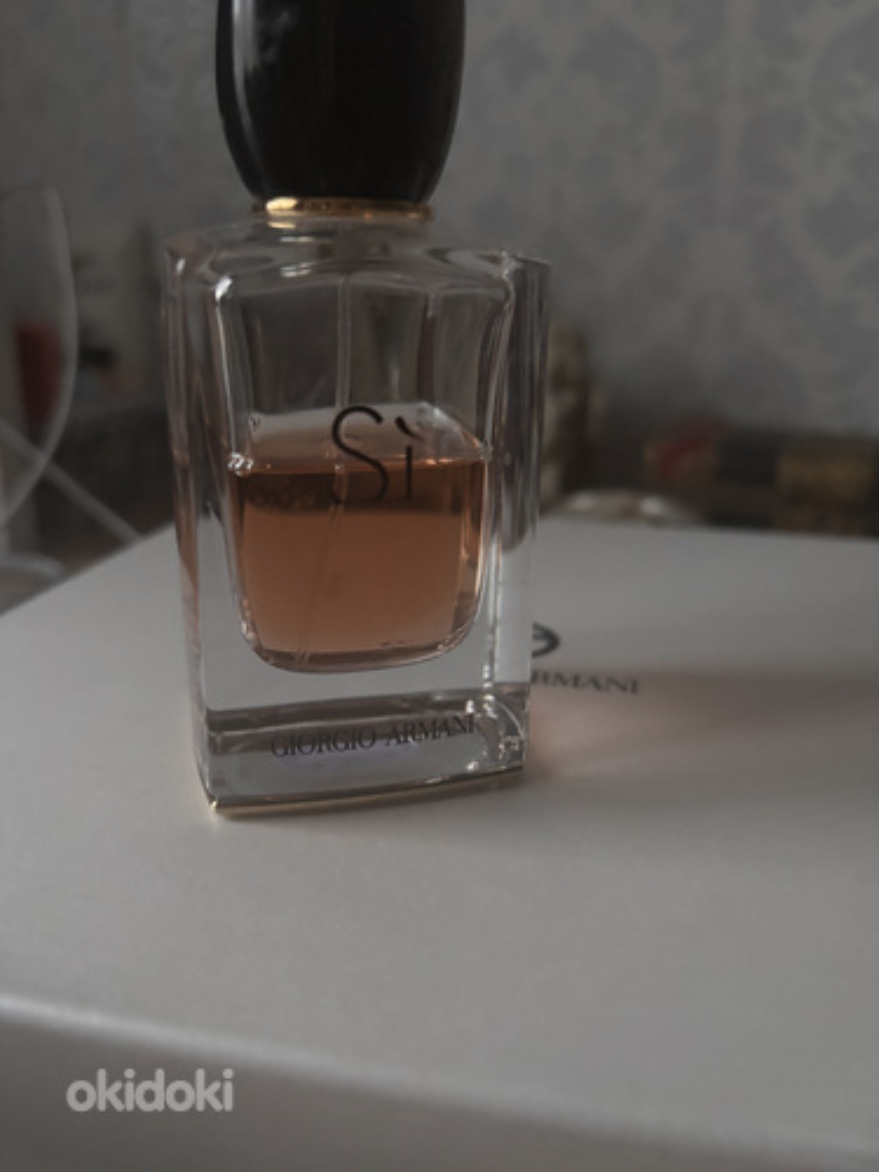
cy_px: 586
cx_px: 440
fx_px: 880
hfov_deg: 53.1
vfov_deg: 67.3
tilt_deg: -17.8
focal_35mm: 26
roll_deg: -0.5
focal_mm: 5.96
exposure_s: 1/30
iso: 800
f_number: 1.6
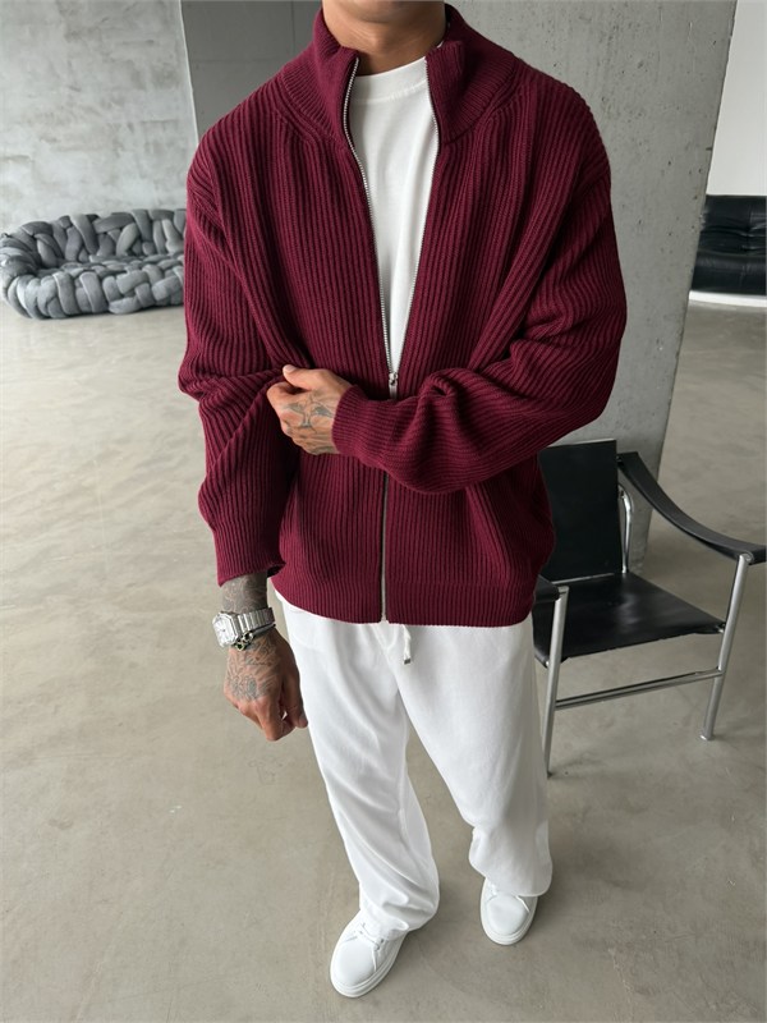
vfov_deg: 71.6
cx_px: 384
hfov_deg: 56.8
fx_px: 709
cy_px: 512
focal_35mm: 24
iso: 160
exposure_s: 1/70
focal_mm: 6.76
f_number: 1.78
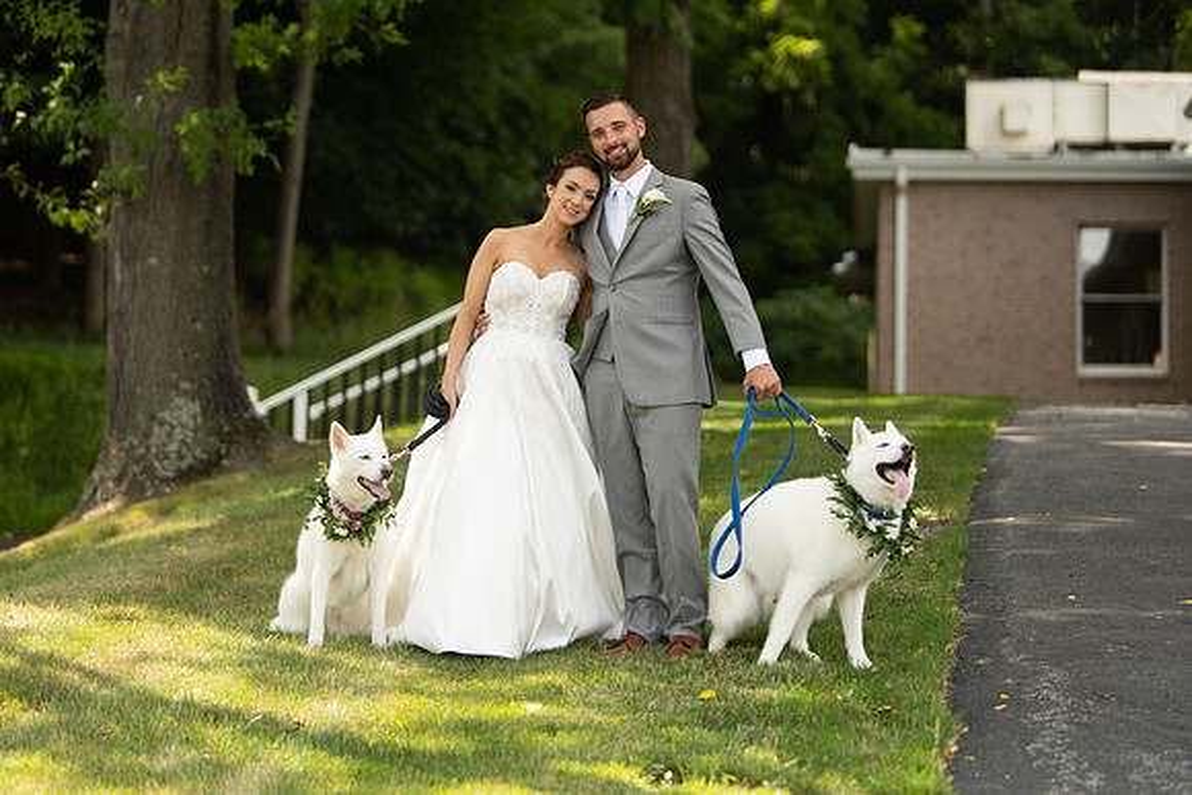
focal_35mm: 115
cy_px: 398
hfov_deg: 17.8
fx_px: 3808
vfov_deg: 11.9
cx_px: 596
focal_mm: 115
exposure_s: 1/500
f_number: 2.8
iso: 125
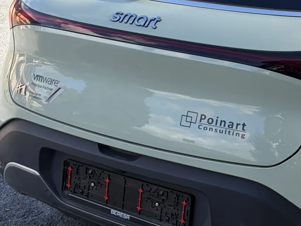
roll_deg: -2.5
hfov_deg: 25.8
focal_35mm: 71
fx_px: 617
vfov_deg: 20.7
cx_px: 313
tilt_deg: -16.5
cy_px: 88
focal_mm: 5.96
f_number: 1.6
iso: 50
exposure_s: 1/884
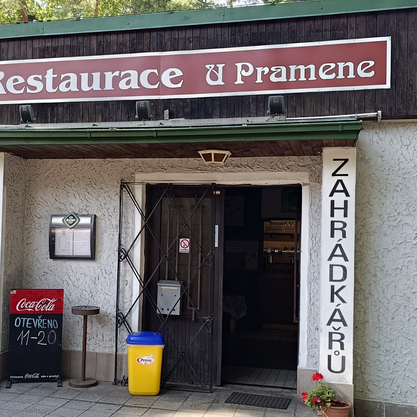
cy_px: 228
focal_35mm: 42
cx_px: 151
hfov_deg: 39.7
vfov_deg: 40.0
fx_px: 572
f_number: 1.65
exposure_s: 1/100
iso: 138
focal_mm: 6.11
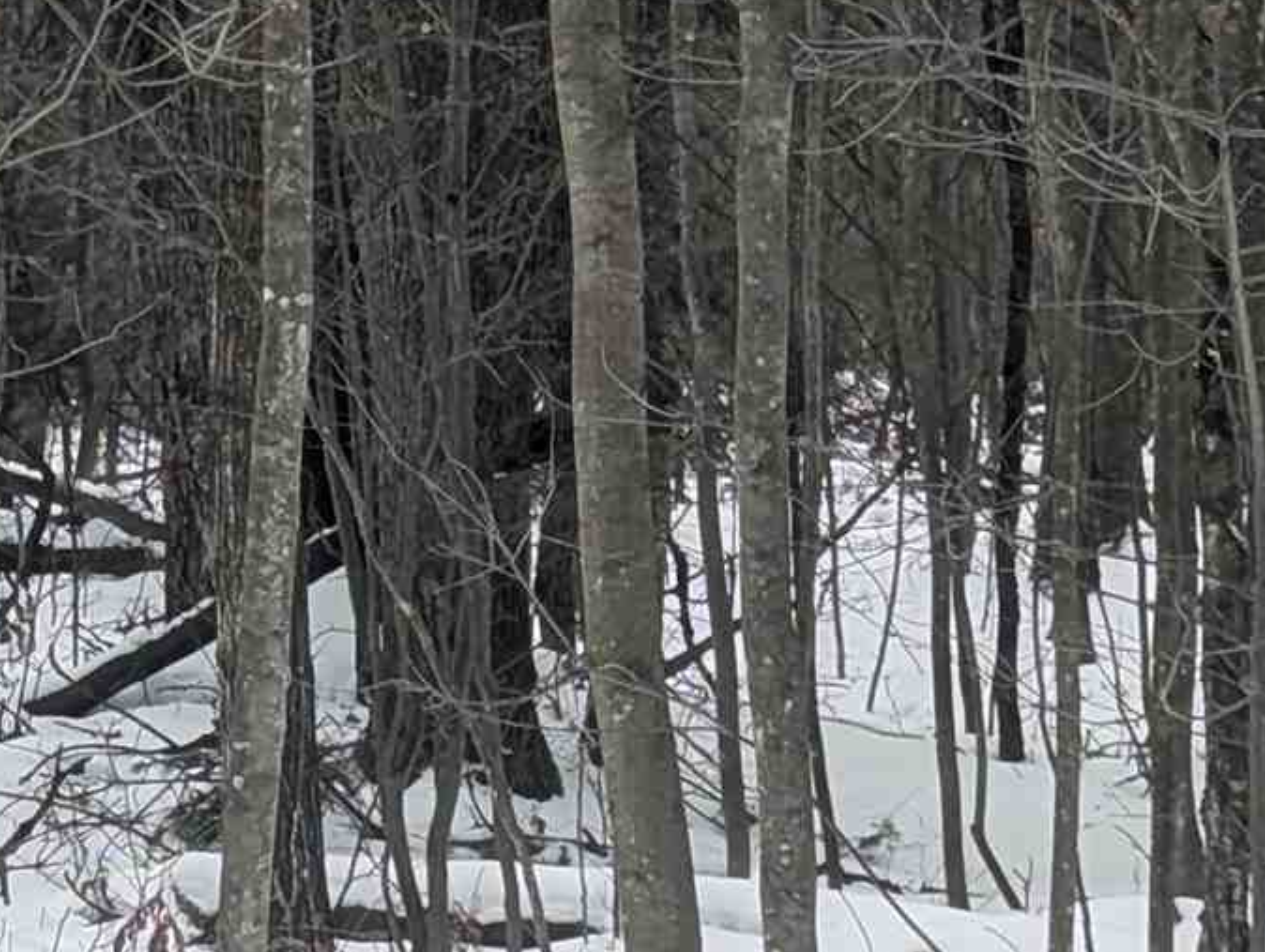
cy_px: -84
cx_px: 53
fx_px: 7975
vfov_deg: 6.8
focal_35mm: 218
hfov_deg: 9.0
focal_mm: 6.81
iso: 43
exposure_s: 1/275
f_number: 1.85
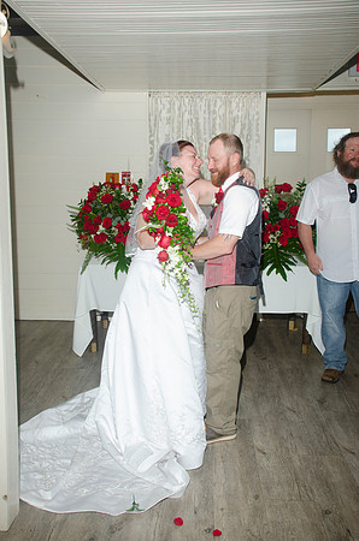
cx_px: 180
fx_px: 541
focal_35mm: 36
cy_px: 270
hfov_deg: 36.7
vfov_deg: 53.2
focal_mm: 24
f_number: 5.6
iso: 400
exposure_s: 1/250
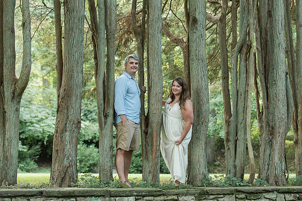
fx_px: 629
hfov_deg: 27.0
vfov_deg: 18.2
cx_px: 157
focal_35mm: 75
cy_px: 101
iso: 800
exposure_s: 1/60
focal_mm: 70
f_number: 3.5
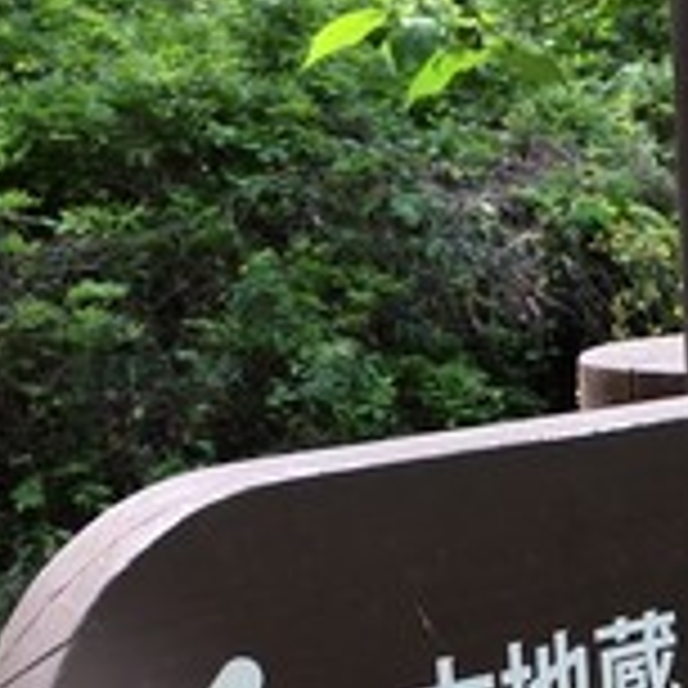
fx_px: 1889
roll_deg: +3.7
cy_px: 737
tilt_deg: -19.9
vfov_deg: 19.8
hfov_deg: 19.7
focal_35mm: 84
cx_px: 771
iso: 25
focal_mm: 4.15
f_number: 2.2
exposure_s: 1/254
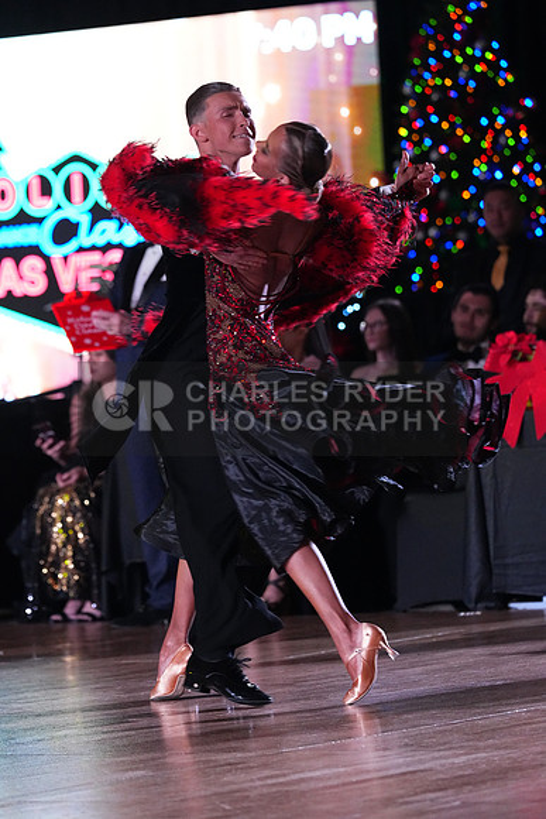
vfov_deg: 10.3
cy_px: 410
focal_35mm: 200
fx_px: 4547
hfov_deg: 6.9
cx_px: 273
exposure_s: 1/400
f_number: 5
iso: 8000
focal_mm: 200
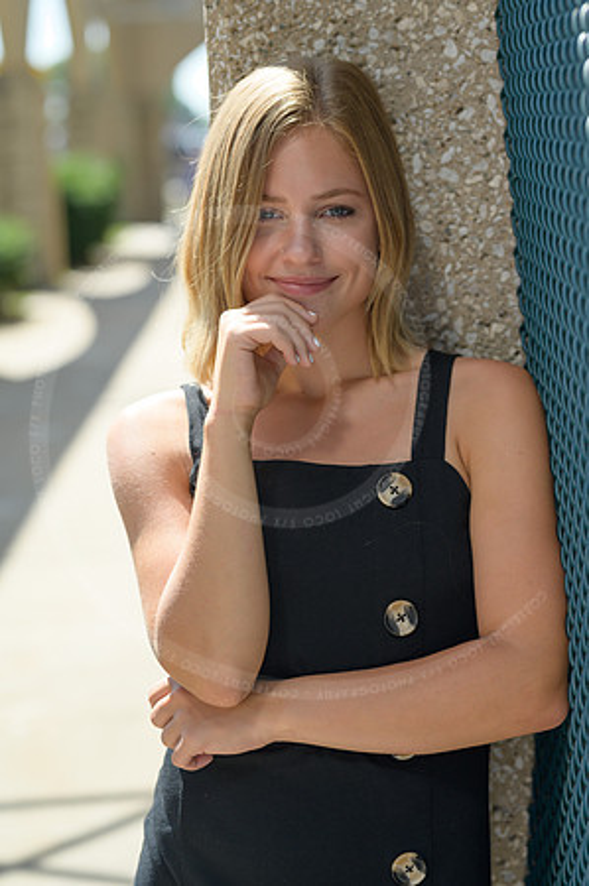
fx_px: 2091
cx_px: 294
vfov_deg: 23.9
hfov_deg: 16.0
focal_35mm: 85
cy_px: 443
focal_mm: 85
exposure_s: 1/800
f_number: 3.2
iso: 160
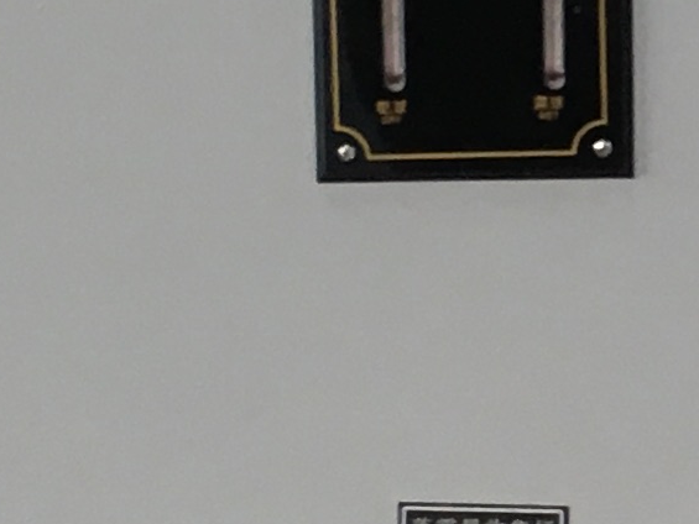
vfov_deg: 7.2
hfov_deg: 9.5
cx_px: 758
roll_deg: -0.4
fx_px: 4181
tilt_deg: -6.7
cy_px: 167
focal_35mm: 207
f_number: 2.2
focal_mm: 4.15
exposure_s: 1/33
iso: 100
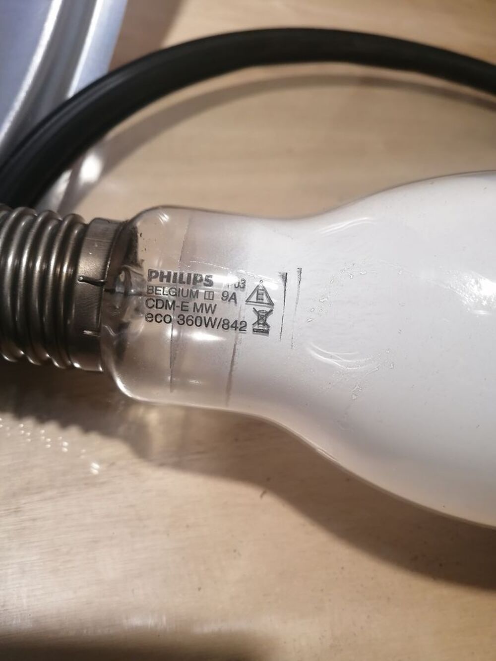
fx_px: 516
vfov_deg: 65.3
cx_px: 248
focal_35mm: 27
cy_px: 330
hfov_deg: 51.4
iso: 125
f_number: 1.8
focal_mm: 3.62
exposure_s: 1/33.3
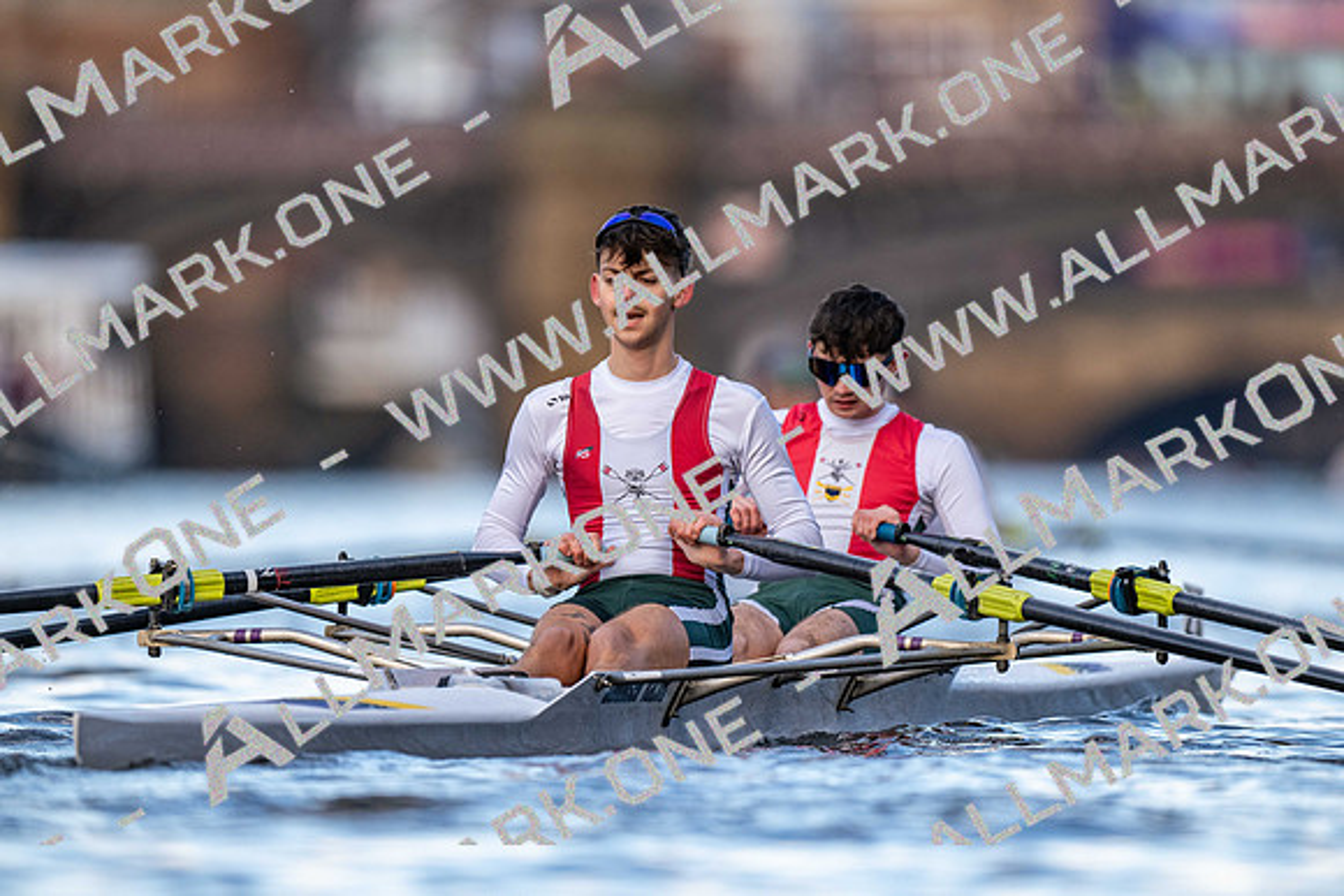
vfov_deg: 2.3
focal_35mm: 600
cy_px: 448
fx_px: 22404
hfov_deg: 3.4
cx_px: 672
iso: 1250
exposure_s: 1/2500
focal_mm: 600
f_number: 4
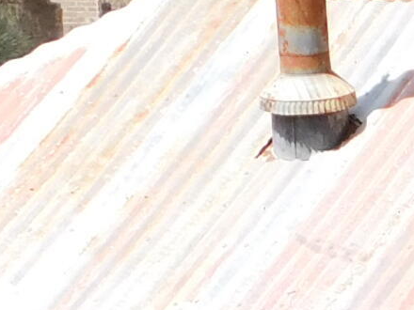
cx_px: 758
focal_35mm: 273
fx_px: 3265
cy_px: 424
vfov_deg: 5.4
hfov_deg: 7.1
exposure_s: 1/640
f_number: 3.6
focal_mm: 7.1
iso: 125
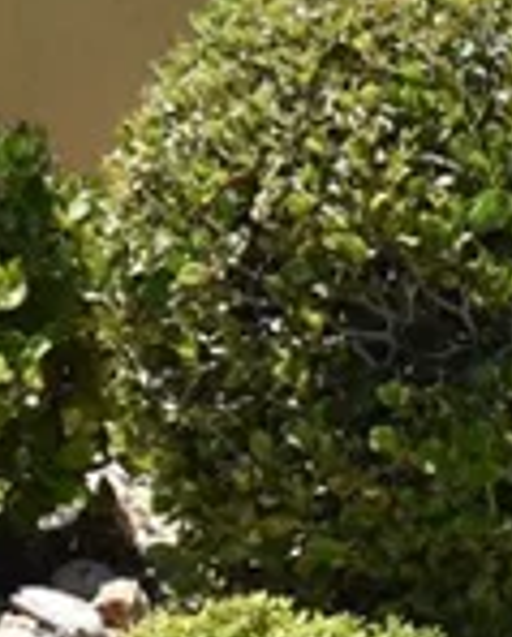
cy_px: -489
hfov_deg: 2.8
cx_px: -1149
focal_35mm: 544
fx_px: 10273
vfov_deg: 3.5
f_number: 9
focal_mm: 56
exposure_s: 1/320
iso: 200
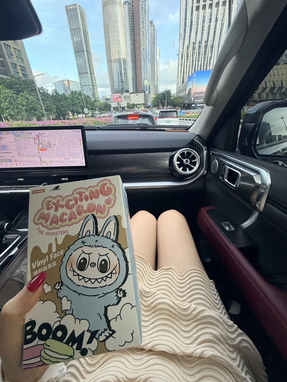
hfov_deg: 85.7
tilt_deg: -29.5
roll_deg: +2.7
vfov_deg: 102.1
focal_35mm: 14
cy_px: 191
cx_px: 144
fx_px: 155
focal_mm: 2.22
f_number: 2.2
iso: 125
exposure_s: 1/118
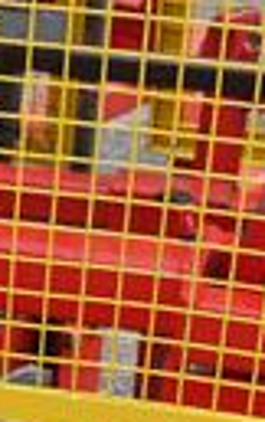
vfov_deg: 13.1
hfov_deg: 8.2
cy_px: 415
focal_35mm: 158
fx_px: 1820
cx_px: -98
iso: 100
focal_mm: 15
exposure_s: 1/160
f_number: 5
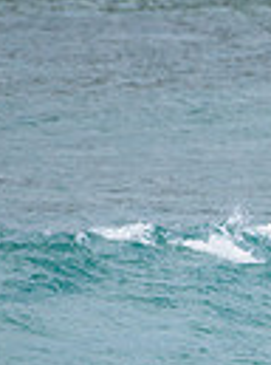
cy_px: 193
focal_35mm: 2659
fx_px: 27894
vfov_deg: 0.7
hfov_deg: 0.6
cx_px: 550
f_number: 5.6
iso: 280
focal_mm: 500
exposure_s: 1/1600
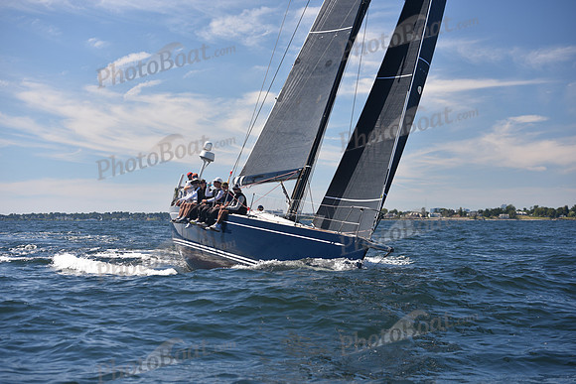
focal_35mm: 70
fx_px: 1120
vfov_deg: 19.5
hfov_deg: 28.8
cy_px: 192
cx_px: 288
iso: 200
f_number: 4.5
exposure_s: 1/800
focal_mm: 70
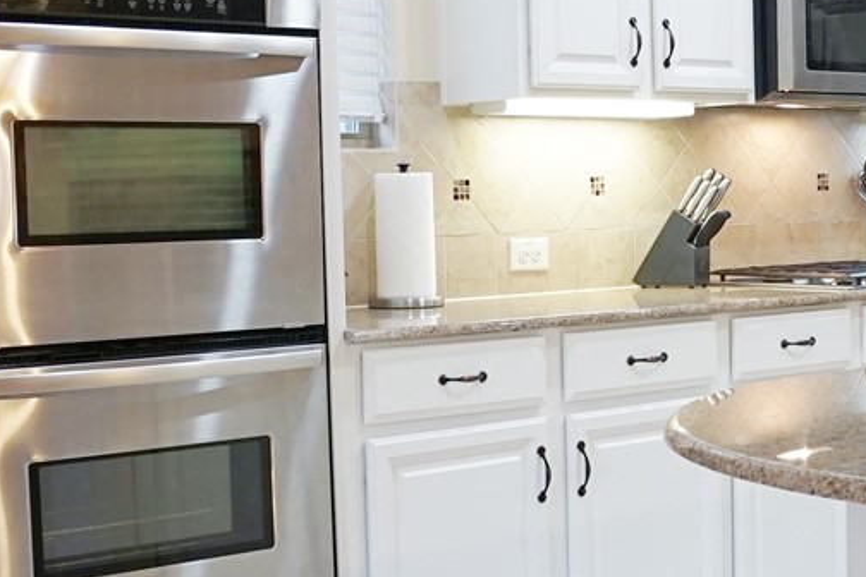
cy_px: 313
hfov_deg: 29.1
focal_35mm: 69
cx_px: 553
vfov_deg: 19.7
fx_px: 1660
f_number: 4
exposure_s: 1/60
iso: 640
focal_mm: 16
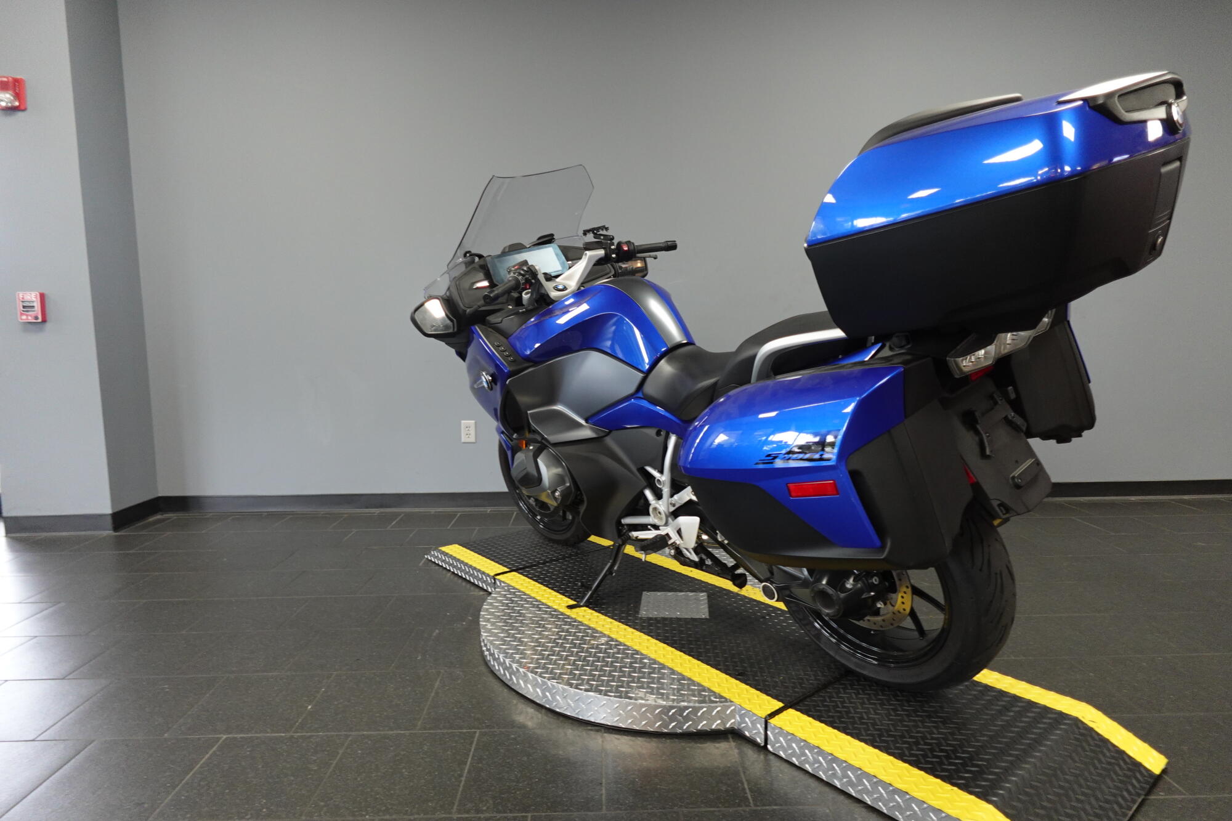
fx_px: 684
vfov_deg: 61.9
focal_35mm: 20
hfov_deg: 84.0
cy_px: 410
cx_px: 616
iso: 640
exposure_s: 1/80
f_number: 2
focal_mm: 7.6
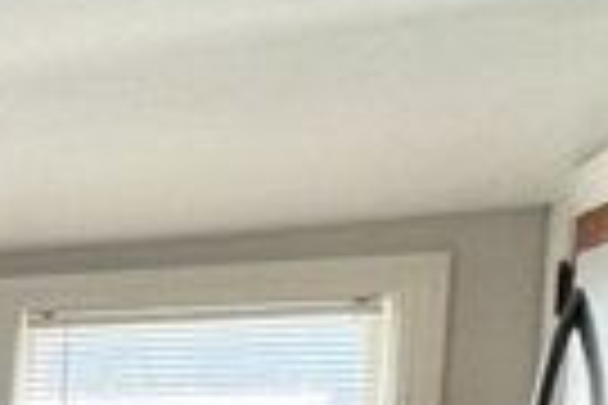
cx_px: -779
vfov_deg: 15.8
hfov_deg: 15.8
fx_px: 1351
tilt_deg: -6.7
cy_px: 598
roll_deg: +0.5
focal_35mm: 80
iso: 100
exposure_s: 1/120
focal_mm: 1.57
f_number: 1.8
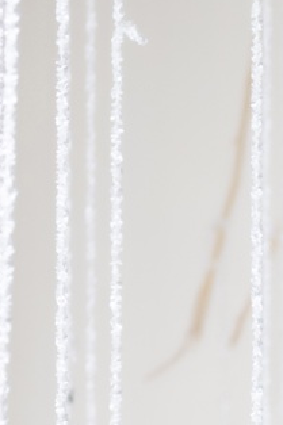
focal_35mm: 287
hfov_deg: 4.7
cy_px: 853
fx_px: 3388
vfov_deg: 6.9
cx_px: 642
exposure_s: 1/320
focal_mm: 50
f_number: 1.2
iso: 200
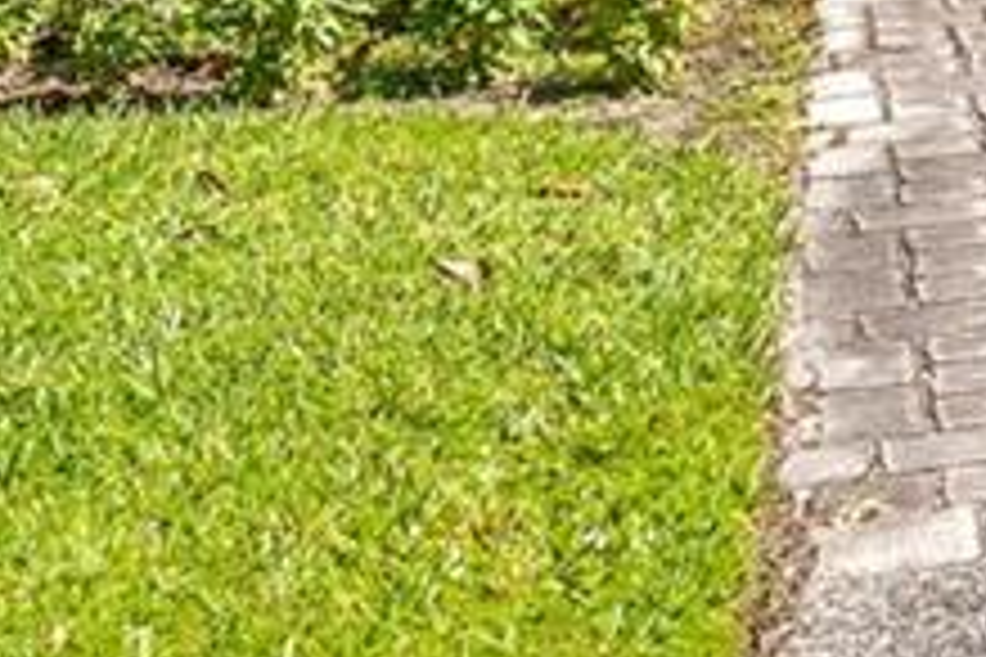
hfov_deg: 13.2
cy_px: -886
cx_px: 2341
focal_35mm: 117
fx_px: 3204
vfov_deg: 10.3
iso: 100
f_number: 10
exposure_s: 1/160
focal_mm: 16
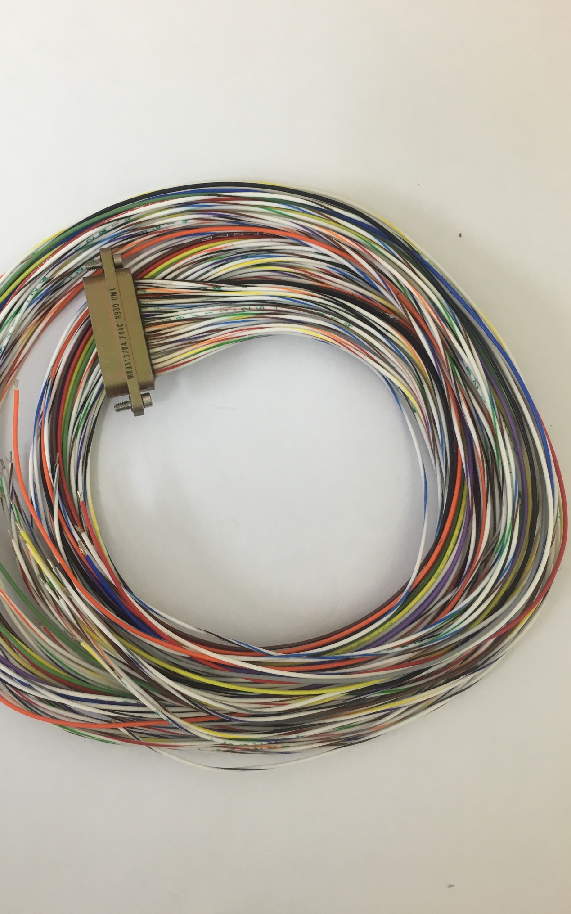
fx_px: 772
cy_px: 457
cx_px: 237
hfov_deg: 40.5
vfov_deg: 61.2
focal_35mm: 31
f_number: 2.2
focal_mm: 4.15
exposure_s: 1/30
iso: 50
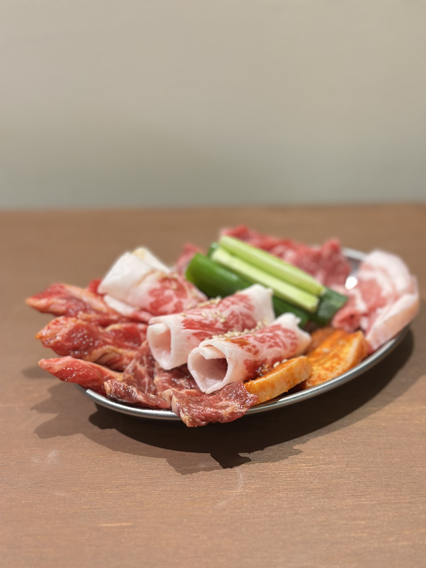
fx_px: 788
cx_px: 213
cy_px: 284
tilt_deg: -27.8
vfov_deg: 39.7
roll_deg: -0.2
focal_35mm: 48
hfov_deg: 30.3
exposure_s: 1/40
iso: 320
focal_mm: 6.86
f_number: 1.78
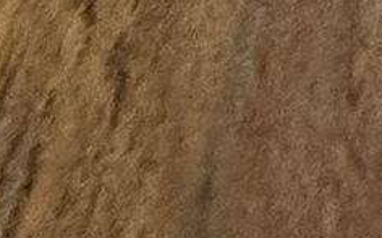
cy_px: -1039
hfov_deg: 10.4
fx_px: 1508
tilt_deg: -8.6
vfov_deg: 5.7
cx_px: 1144
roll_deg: +3.1
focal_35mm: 145
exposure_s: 1/68
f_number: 2.2
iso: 320
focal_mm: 2.22
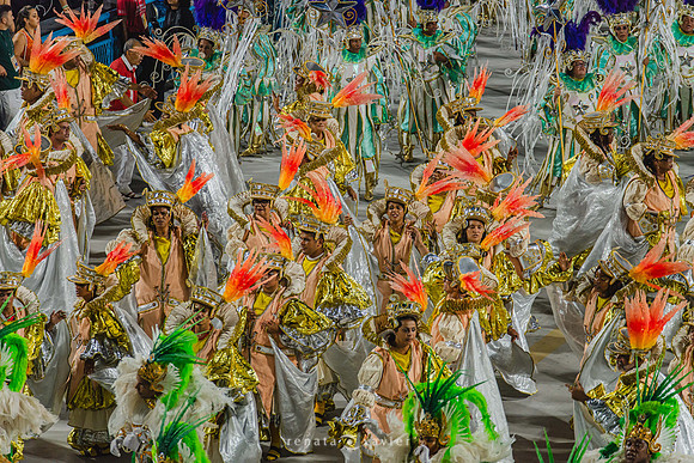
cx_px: 347
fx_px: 4049
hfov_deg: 9.8
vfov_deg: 6.5
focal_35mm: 210
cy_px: 232
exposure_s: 1/320
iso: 1600
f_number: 5.3
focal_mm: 210
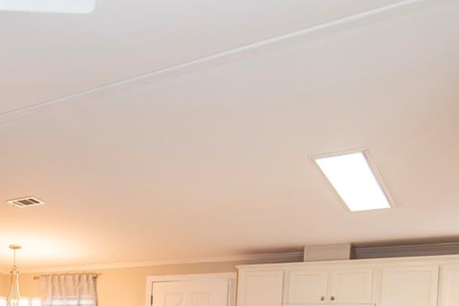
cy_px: 350
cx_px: -21
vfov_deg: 26.1
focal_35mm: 47
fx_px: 599
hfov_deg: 36.7
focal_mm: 15
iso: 100
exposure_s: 1/40
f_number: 3.2
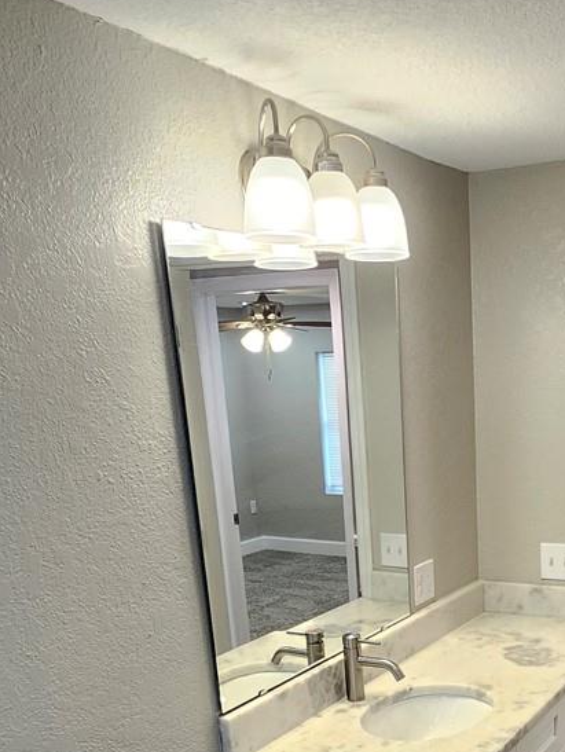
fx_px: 826
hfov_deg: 36.3
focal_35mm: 38
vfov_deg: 44.6
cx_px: 461
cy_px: 674
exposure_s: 1/60
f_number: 2.2
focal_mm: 1.74
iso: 160
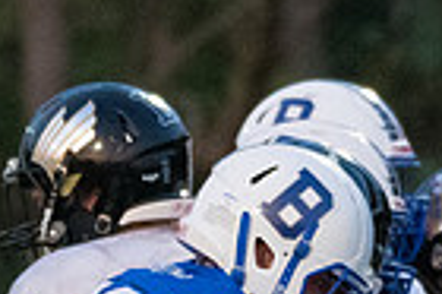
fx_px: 22883
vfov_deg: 0.7
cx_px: 174
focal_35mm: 1866
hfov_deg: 1.1
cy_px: 499
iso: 6400
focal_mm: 300
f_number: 5.6
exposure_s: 1/1600
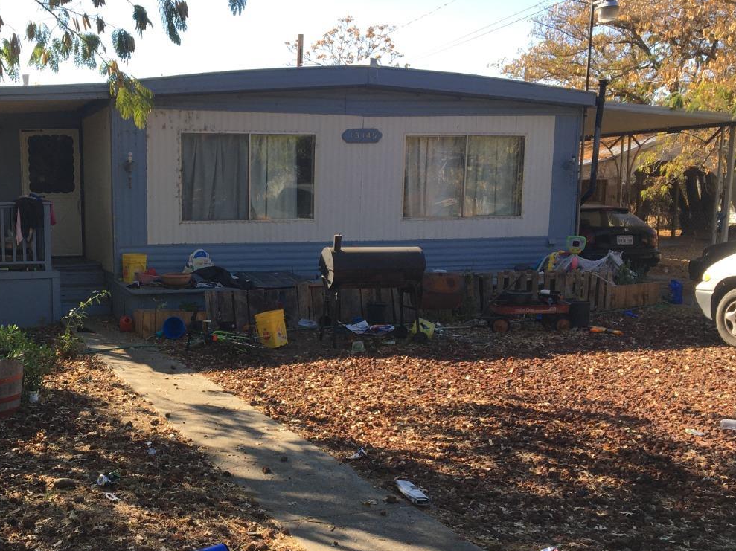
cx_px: 190
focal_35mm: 44
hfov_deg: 41.8
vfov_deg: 32.7
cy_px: 334
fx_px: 935
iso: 25
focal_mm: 4.15
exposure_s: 1/534
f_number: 2.2
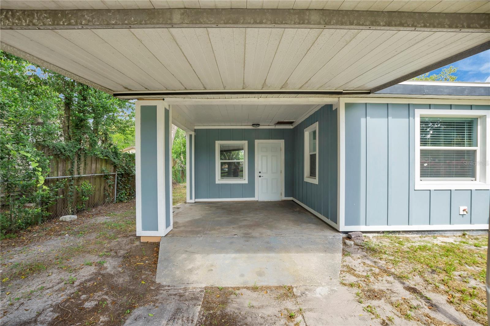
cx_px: 245
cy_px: 163
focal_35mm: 15
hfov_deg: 100.4
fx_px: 204
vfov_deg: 77.3
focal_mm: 10
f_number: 10
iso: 200
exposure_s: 1/60
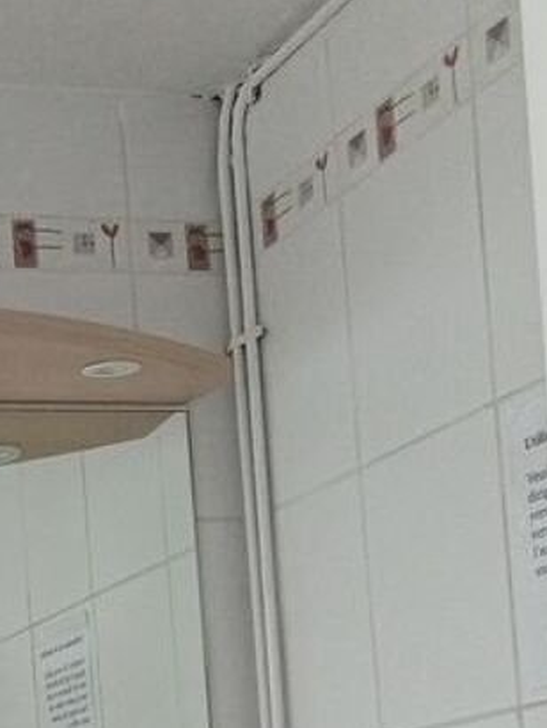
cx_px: -220
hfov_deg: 15.3
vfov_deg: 19.8
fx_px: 1915
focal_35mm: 91
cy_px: 940
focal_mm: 3.46
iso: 326
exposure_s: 1/33.3
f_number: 2.2
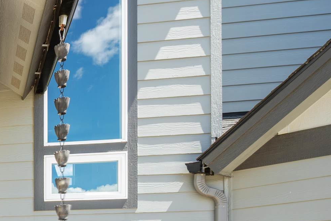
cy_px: 289
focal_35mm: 56
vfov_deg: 21.8
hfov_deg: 27.6
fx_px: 515
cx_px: -131
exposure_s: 1/50
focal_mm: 18
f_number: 8
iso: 100
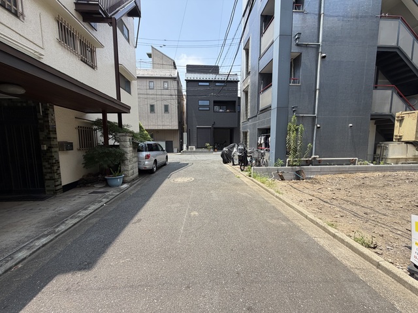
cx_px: 209
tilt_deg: -3.4
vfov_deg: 85.7
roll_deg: +0.8
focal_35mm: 14
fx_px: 169
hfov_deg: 102.1
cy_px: 156
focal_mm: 2.22
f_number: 2.2
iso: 40
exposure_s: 1/679
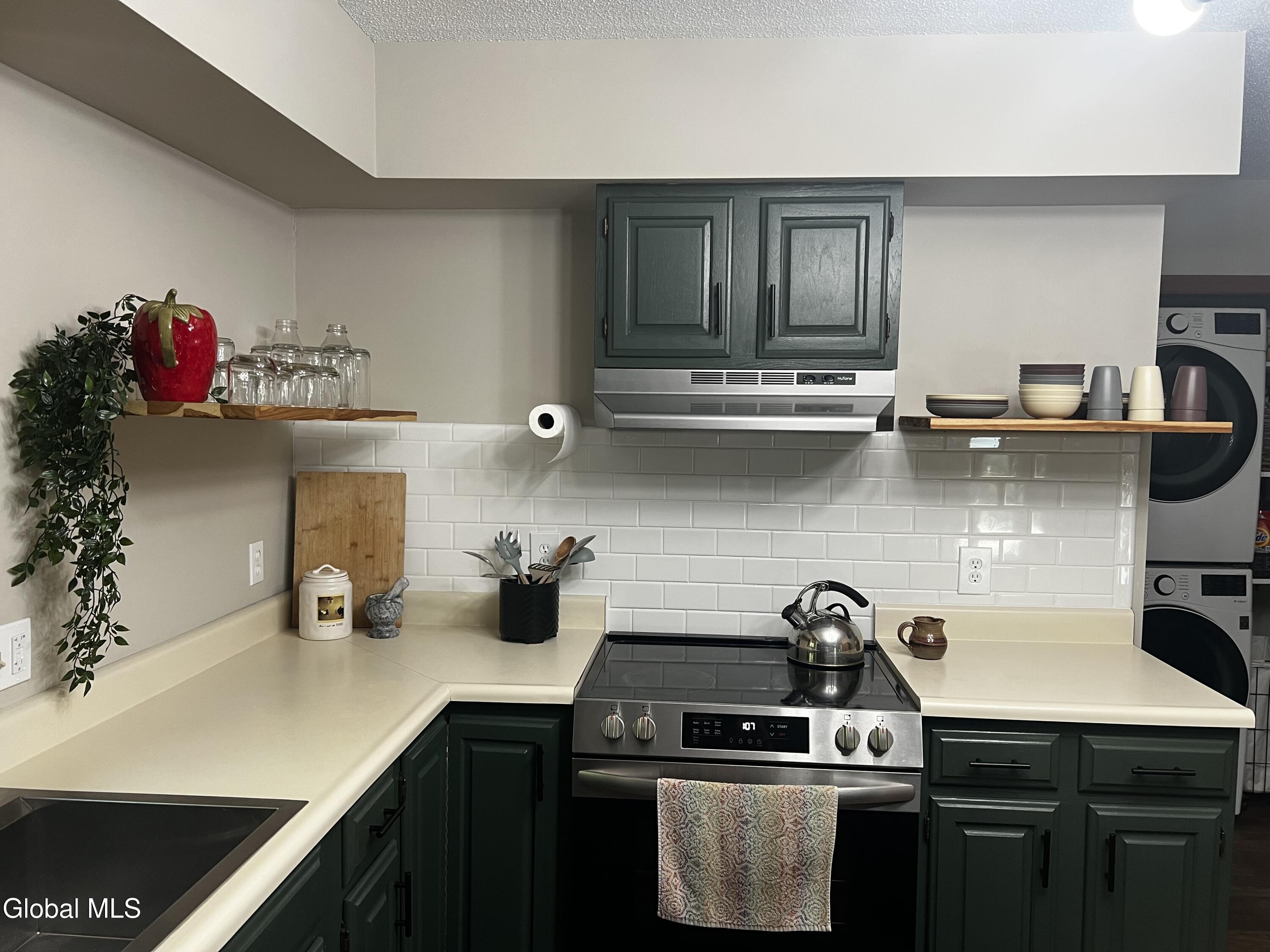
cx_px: 635
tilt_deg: -4.2
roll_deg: -1.1
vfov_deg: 53.1
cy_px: 476
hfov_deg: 67.3
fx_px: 954
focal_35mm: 26
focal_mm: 5.7
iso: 80
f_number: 1.5
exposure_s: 1/60
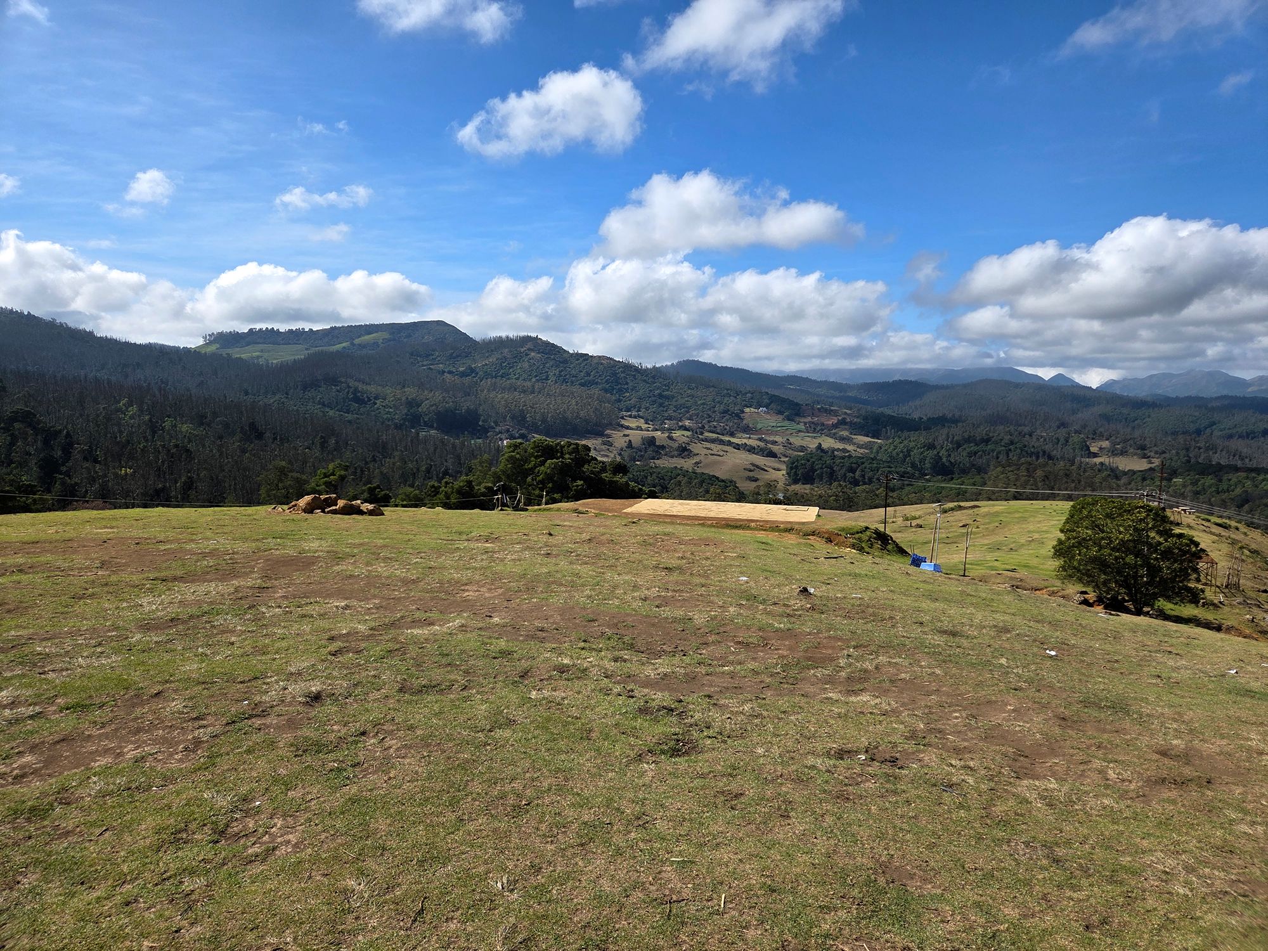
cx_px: 634
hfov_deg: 73.9
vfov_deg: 58.9
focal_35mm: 23
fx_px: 843
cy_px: 476
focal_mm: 5.4
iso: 80
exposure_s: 1/7328
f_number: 1.8
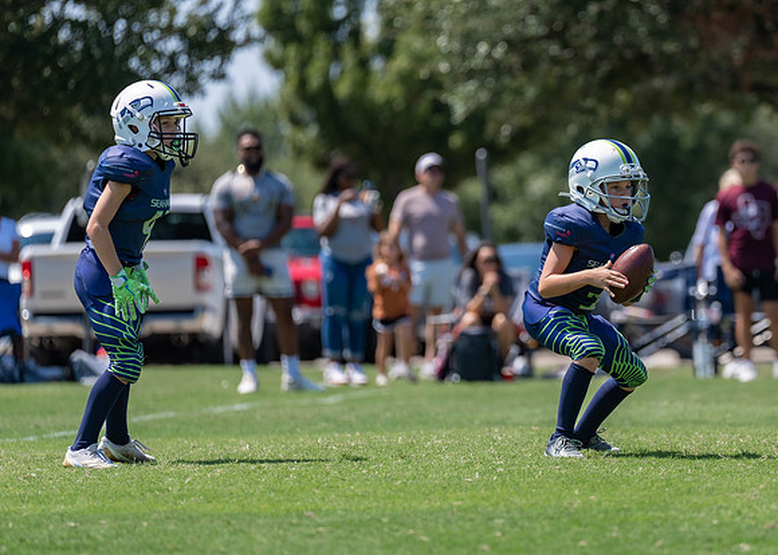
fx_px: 7199
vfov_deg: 4.4
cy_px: 259
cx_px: 606
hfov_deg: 6.2
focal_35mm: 326
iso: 100
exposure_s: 1/1250
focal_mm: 200
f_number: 3.2
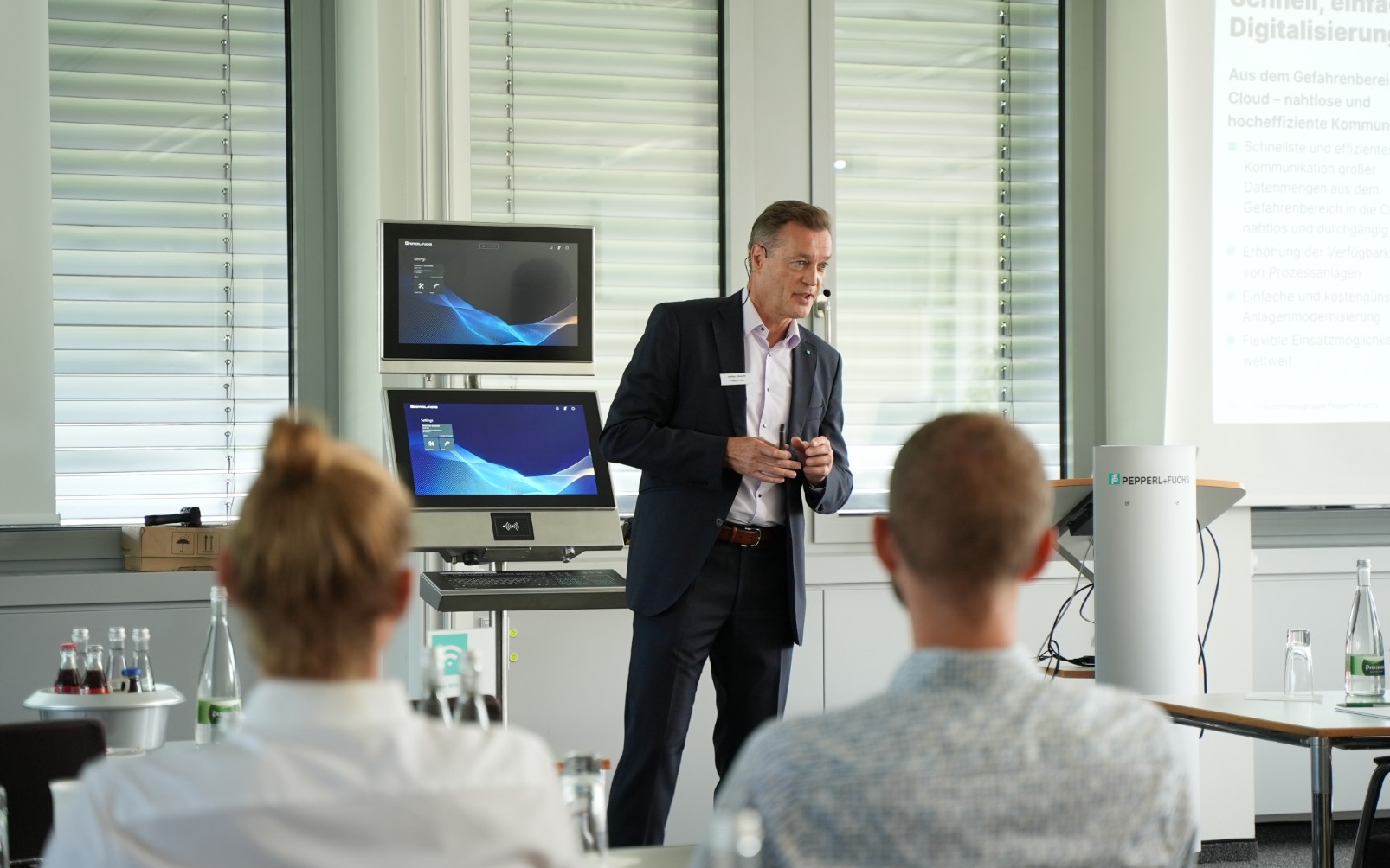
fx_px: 2917
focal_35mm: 77
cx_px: 698
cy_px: 420
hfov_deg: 26.8
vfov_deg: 16.9
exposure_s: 1/100
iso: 640
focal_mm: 75
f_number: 3.2
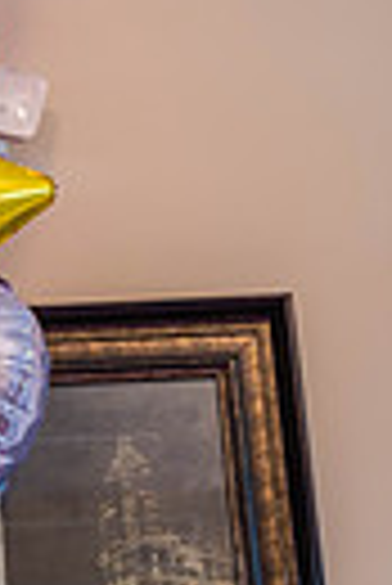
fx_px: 1580
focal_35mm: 97
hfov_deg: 13.4
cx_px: -171
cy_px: 423
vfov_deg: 20.9
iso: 1000
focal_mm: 28
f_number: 2.8
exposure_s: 1/160
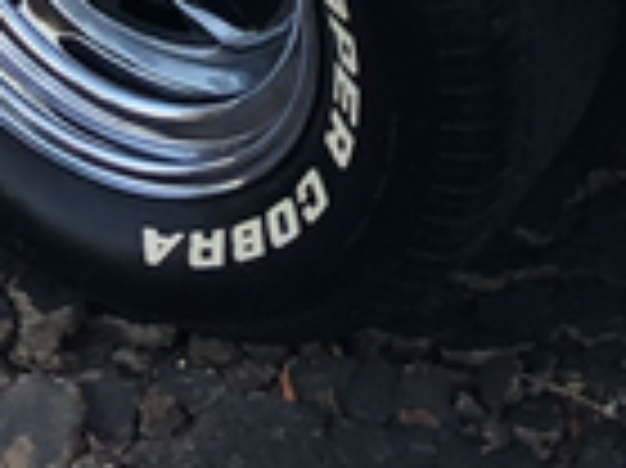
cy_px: -1035
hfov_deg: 9.7
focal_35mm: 201
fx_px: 3632
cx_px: -126
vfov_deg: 6.6
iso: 64
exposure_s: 1/120
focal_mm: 3.99
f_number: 1.8
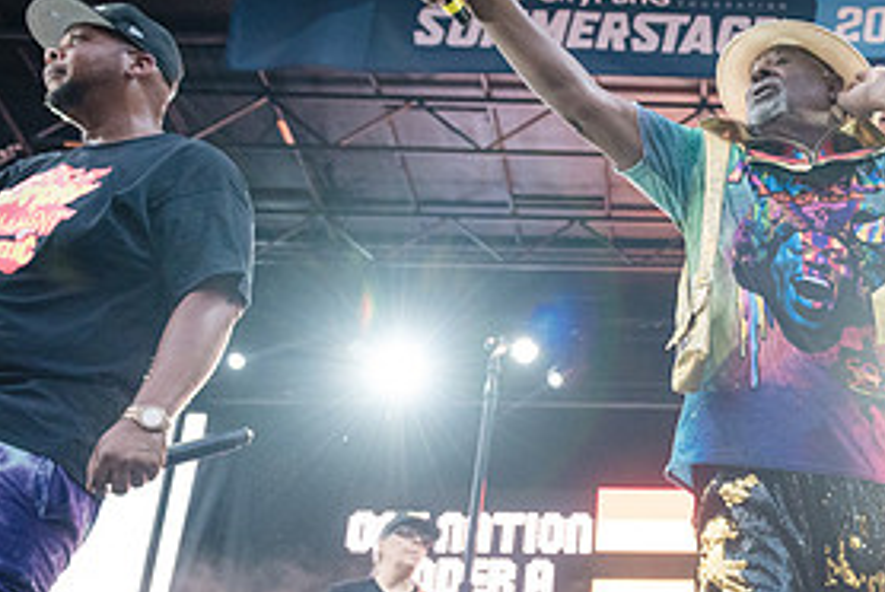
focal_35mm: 50
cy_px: 349
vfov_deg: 27.0
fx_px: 1230
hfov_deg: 37.4
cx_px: 767
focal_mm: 24
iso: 3200
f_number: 3.5
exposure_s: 1/250
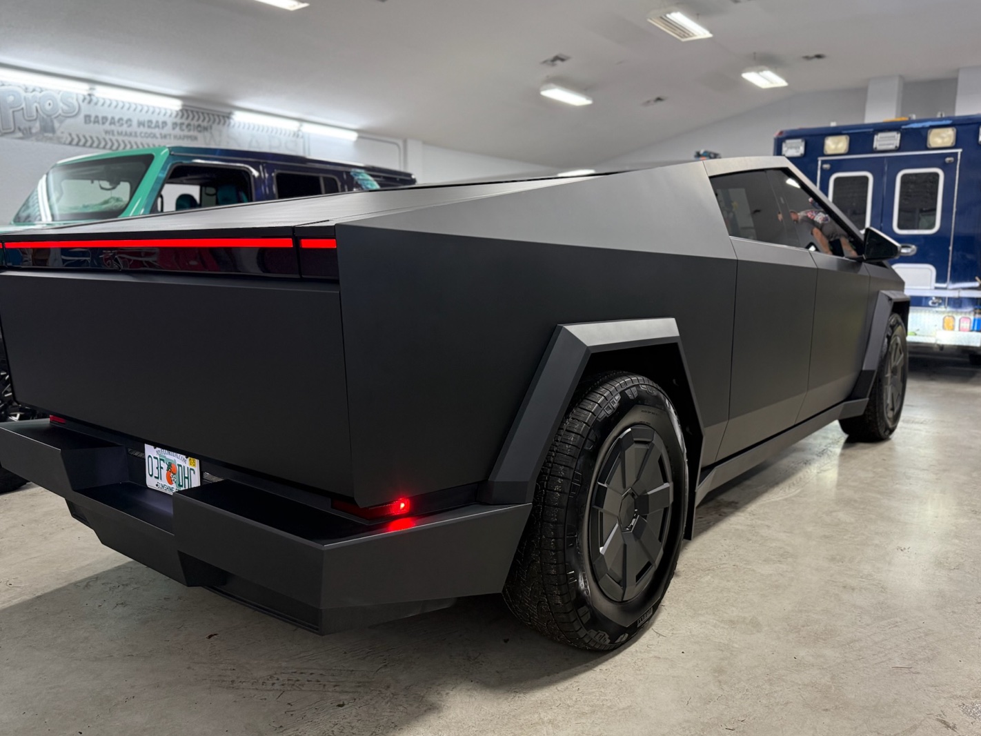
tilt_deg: -5.5
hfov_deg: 65.3
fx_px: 765
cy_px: 348
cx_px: 464
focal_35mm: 27
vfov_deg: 51.3
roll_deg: -0.6
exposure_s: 1/120
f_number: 1.78
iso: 320
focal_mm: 6.76
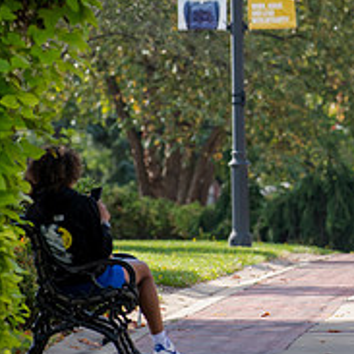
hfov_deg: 2.2
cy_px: 121
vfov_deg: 2.2
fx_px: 9349
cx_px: 509
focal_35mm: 808
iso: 320
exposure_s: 1/400
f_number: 6.3
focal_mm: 300
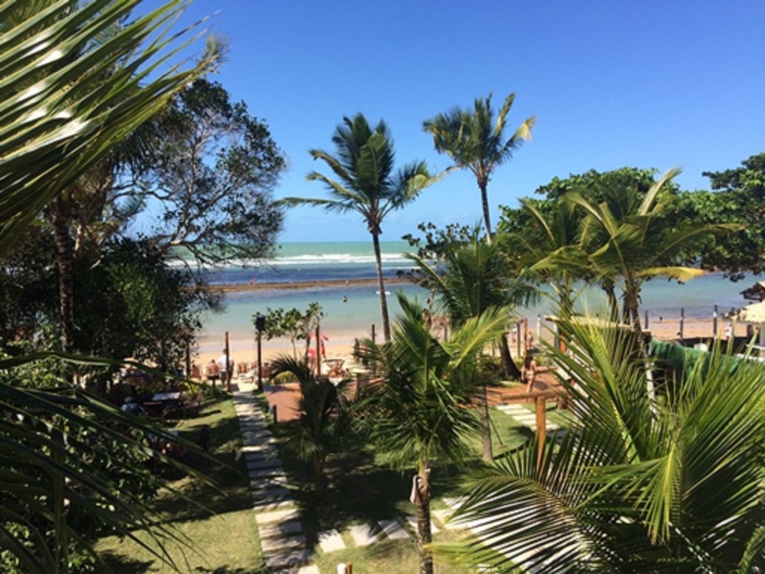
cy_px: 287
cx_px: 382
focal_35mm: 29
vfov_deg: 48.2
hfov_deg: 61.7
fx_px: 641
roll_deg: +0.8
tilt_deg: -4.6
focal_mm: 4.15
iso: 32
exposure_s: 1/1580
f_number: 2.2
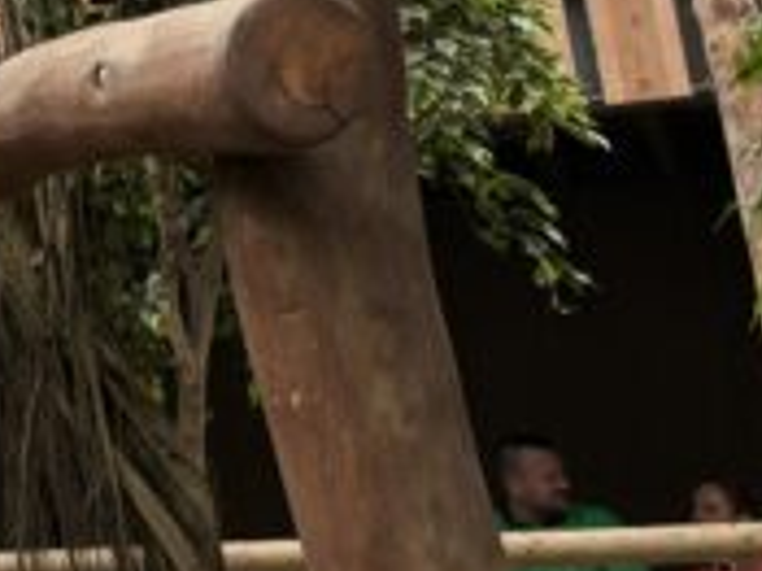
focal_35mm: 114
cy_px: -174
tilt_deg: +15.5
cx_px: -832
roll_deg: +2.5
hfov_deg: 14.1
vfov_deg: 12.6
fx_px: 2508
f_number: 1.6
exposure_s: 1/618
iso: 50
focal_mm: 5.96
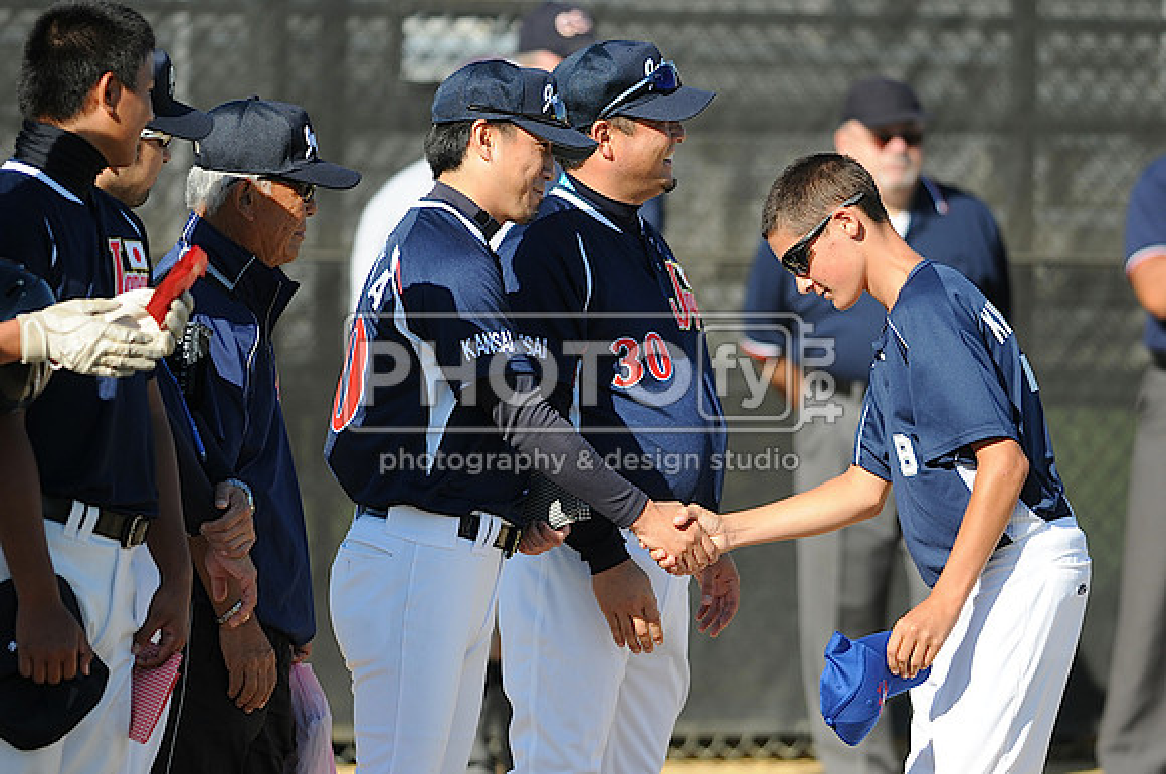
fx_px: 14555
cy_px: 387
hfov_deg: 4.6
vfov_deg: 3.0
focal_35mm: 450
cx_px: 583
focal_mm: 300
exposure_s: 1/1250
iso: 200
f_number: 4
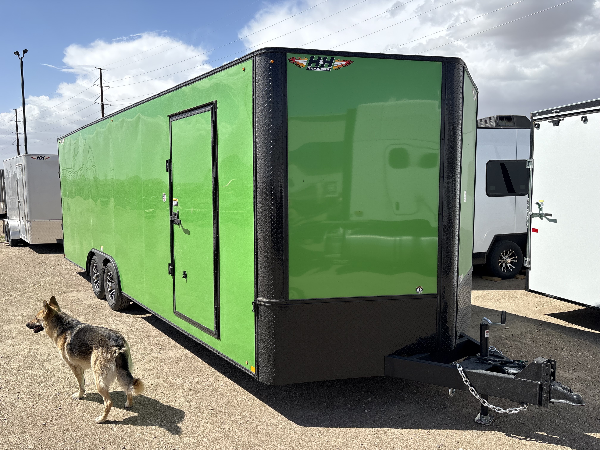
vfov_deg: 53.1
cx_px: 300
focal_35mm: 26
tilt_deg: -4.5
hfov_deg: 67.3
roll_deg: +0.4
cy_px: 225
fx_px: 451
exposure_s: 1/3623
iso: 50
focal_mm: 5.96
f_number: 1.6
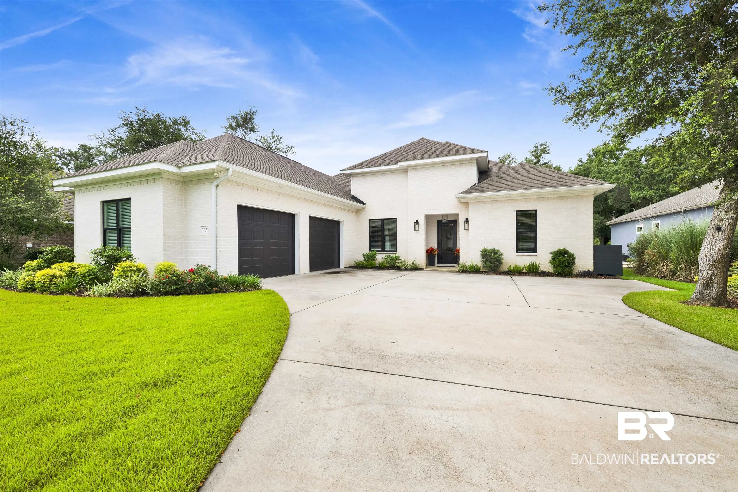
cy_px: 246
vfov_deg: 81.2
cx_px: 369
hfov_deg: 104.3
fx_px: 287
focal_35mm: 14
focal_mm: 14
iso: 400
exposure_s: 1/320
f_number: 11
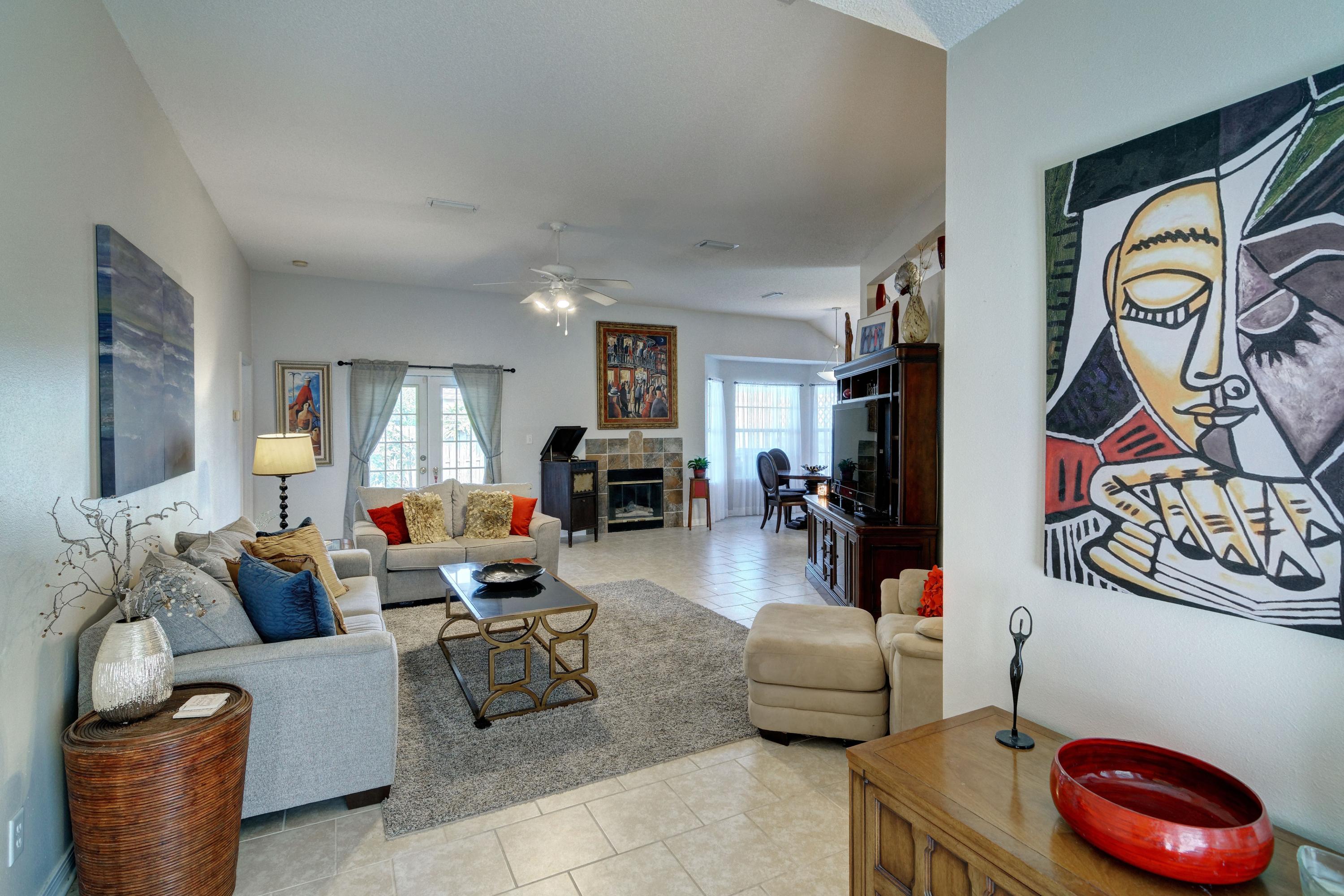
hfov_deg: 96.7
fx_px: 597
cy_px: 448
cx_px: 672
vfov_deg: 73.7
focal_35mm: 16
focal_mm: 11
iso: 400
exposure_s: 1/60
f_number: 8
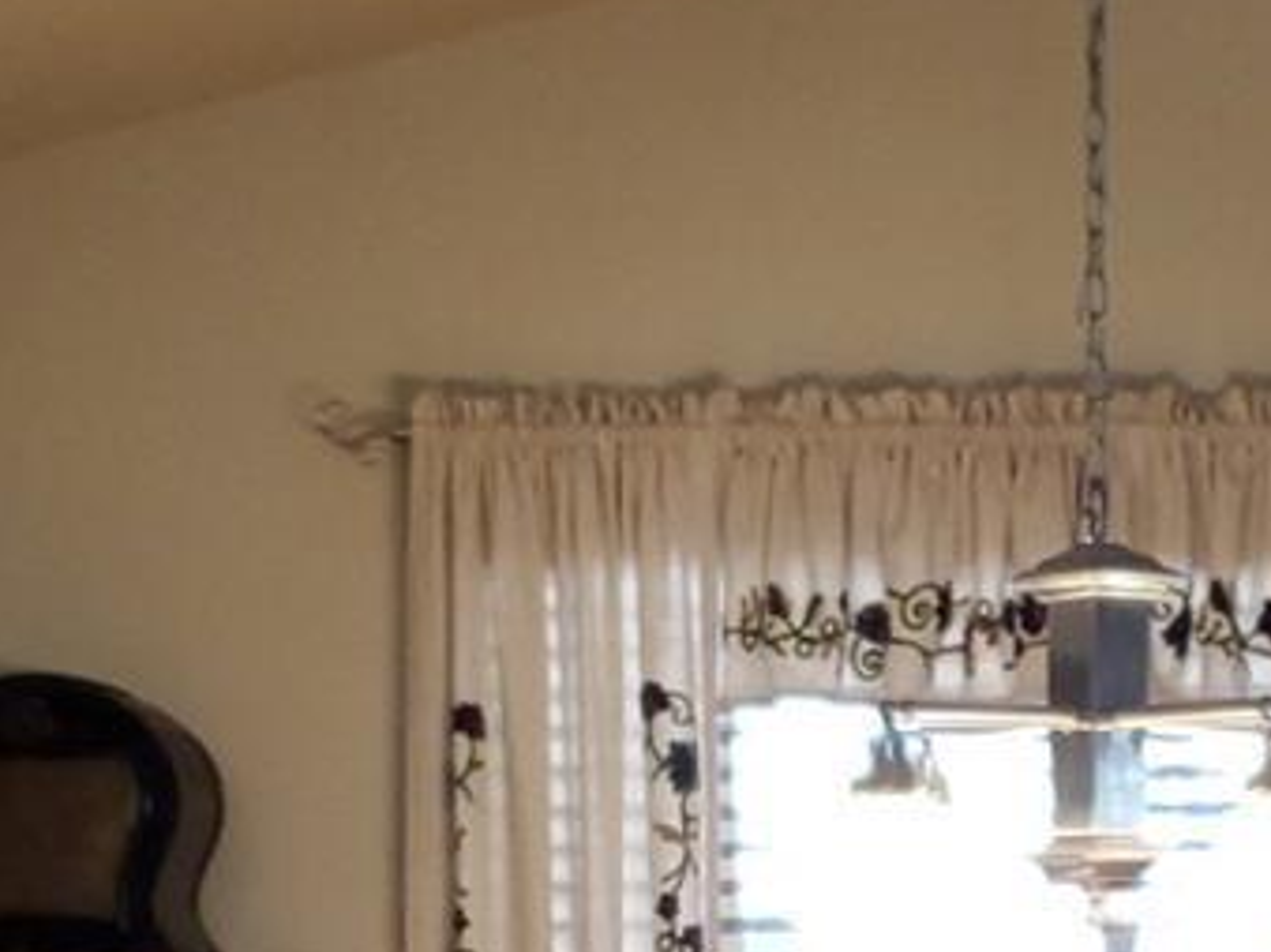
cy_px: 1458
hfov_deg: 17.0
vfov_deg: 12.2
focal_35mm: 115
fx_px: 4221
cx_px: 1065
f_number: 1.5
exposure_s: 1/60
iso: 160
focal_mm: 4.3
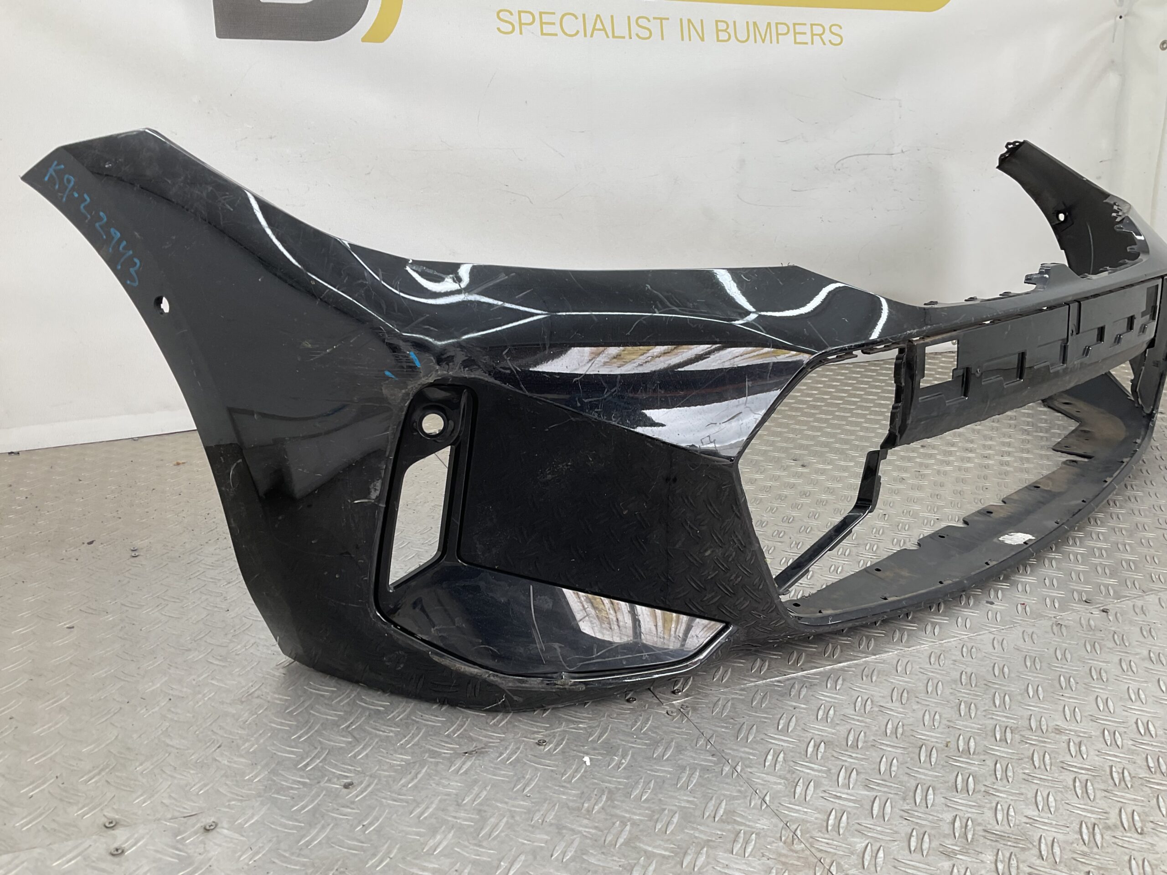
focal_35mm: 29
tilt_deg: -16.7
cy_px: 438
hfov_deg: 61.7
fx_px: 978
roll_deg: -2.3
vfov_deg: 48.2
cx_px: 584
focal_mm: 3
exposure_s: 1/100
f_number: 1.8
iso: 16
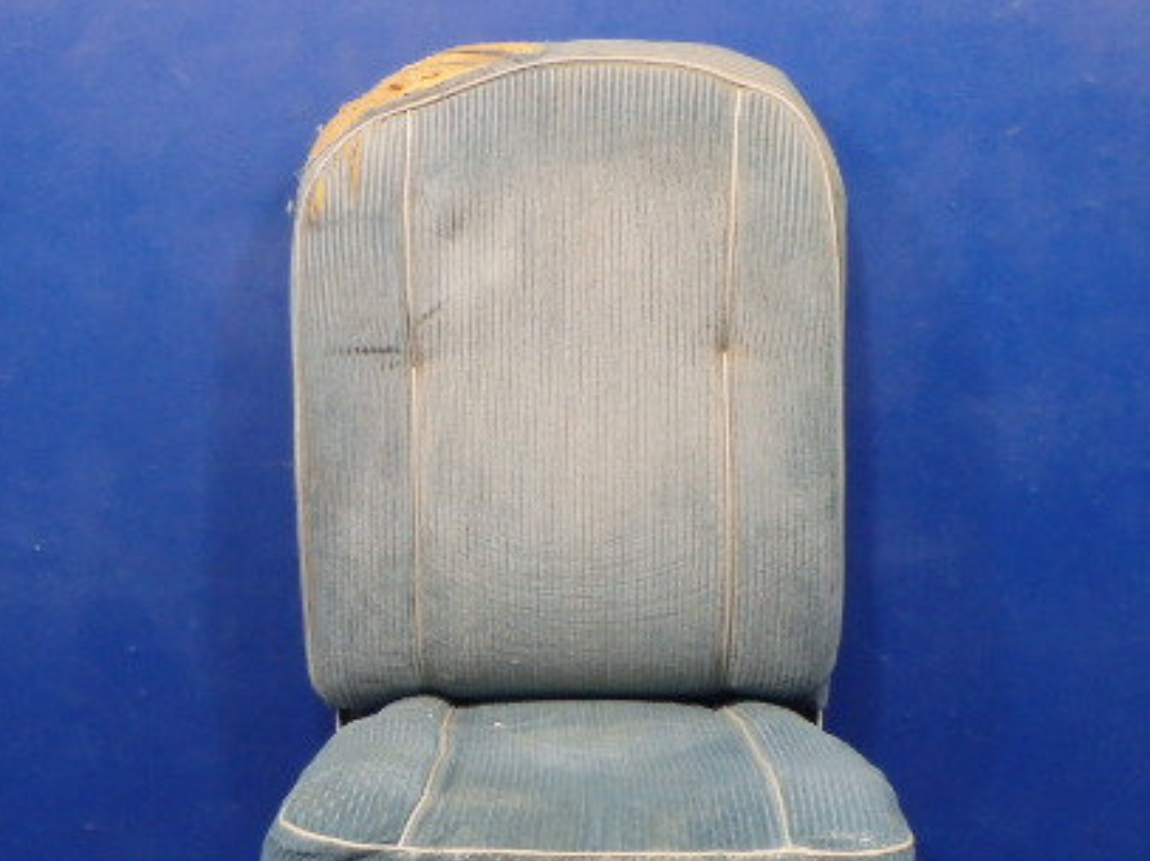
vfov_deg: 32.2
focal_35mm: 44
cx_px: 503
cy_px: 646
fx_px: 1461
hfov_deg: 42.9
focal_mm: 5
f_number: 3.9
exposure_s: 1/30
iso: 640
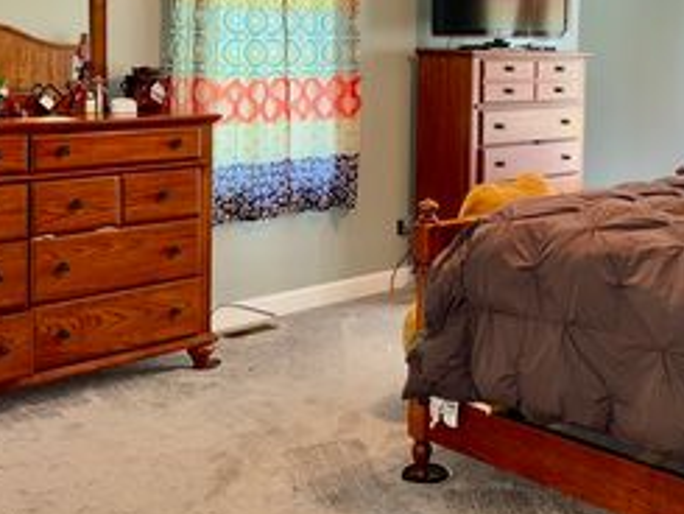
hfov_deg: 38.1
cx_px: 500
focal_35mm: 49
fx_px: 969
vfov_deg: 29.0
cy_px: 94
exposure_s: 1/15
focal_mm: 6.76
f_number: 1.78
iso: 64
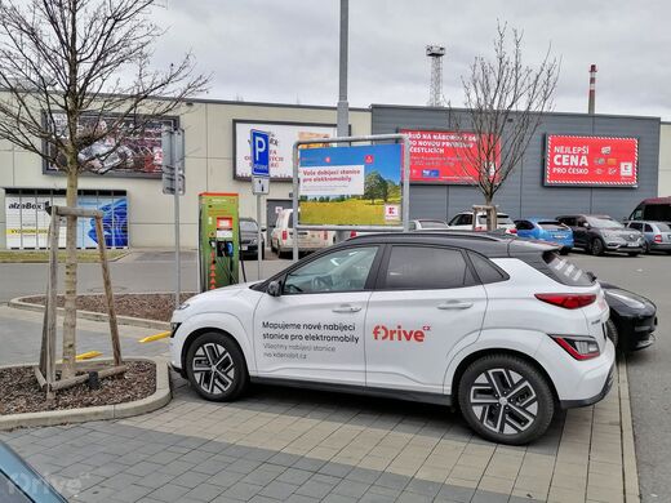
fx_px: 582
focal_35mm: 30
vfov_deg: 46.8
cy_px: 252
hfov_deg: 60.0
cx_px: 336
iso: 50
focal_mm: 5.3
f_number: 1.8
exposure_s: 1/286
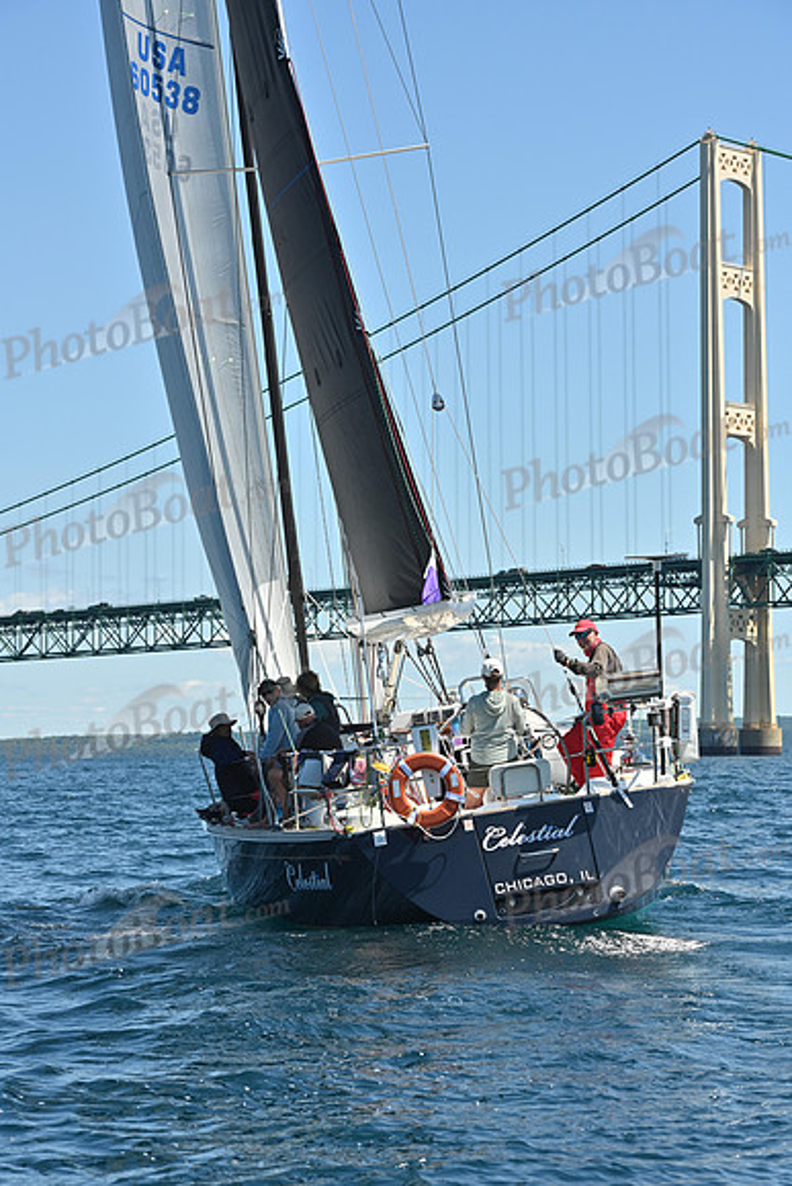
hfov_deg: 14.0
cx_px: 396
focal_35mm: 98
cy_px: 593
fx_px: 3232
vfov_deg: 20.8
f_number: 9
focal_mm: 98
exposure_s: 1/1000
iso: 320
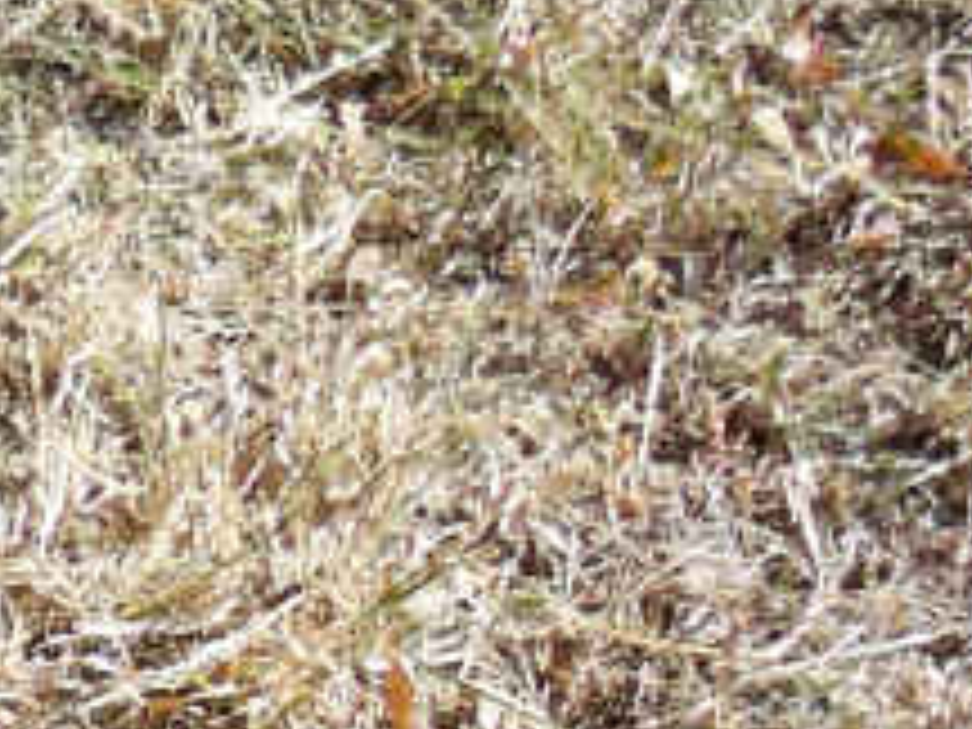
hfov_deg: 9.2
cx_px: -1483
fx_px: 5307
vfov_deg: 7.7
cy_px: 1161
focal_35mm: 189
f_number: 3.1
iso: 80
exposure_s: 1/500
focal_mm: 6.3
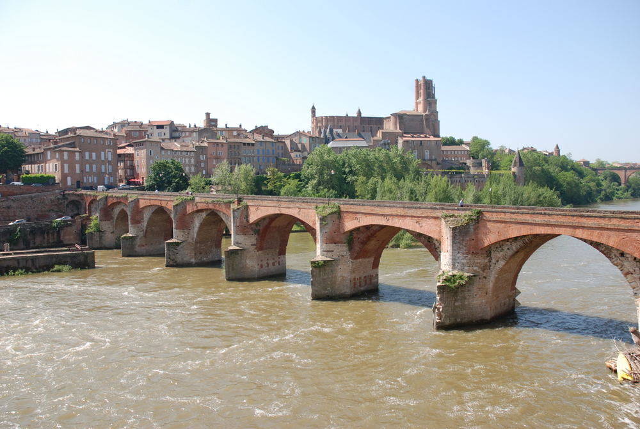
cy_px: 214
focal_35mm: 27
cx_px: 320
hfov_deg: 67.3
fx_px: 481
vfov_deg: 48.1
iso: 100
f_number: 6.3
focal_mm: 18
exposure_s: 1/160
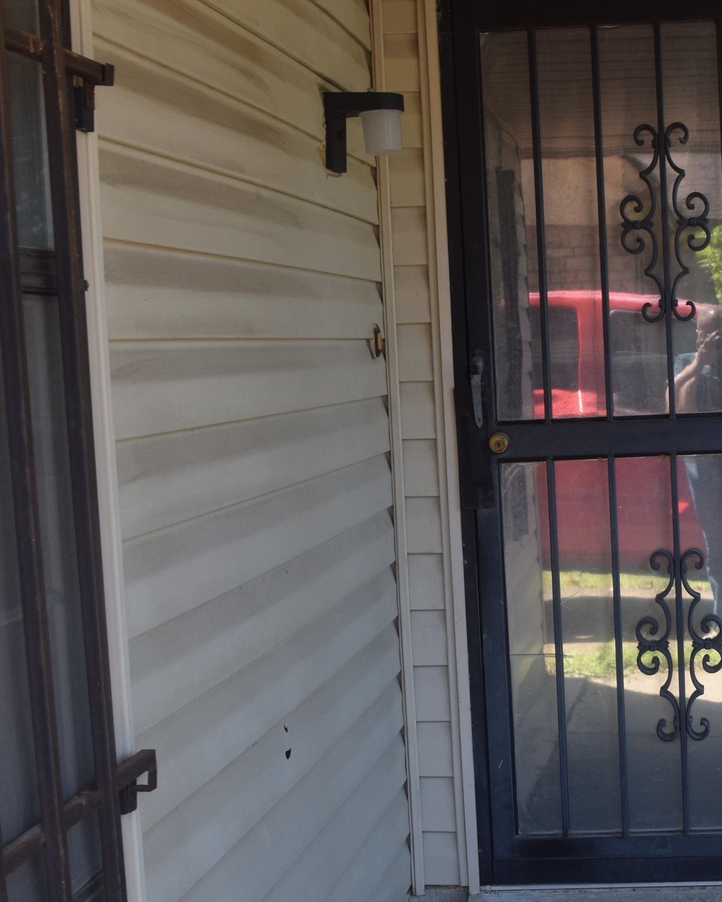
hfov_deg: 24.3
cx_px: 647
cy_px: 493
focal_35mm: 61
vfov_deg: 31.0
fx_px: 1628
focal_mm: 21
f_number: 7.1
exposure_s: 1/200
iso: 400
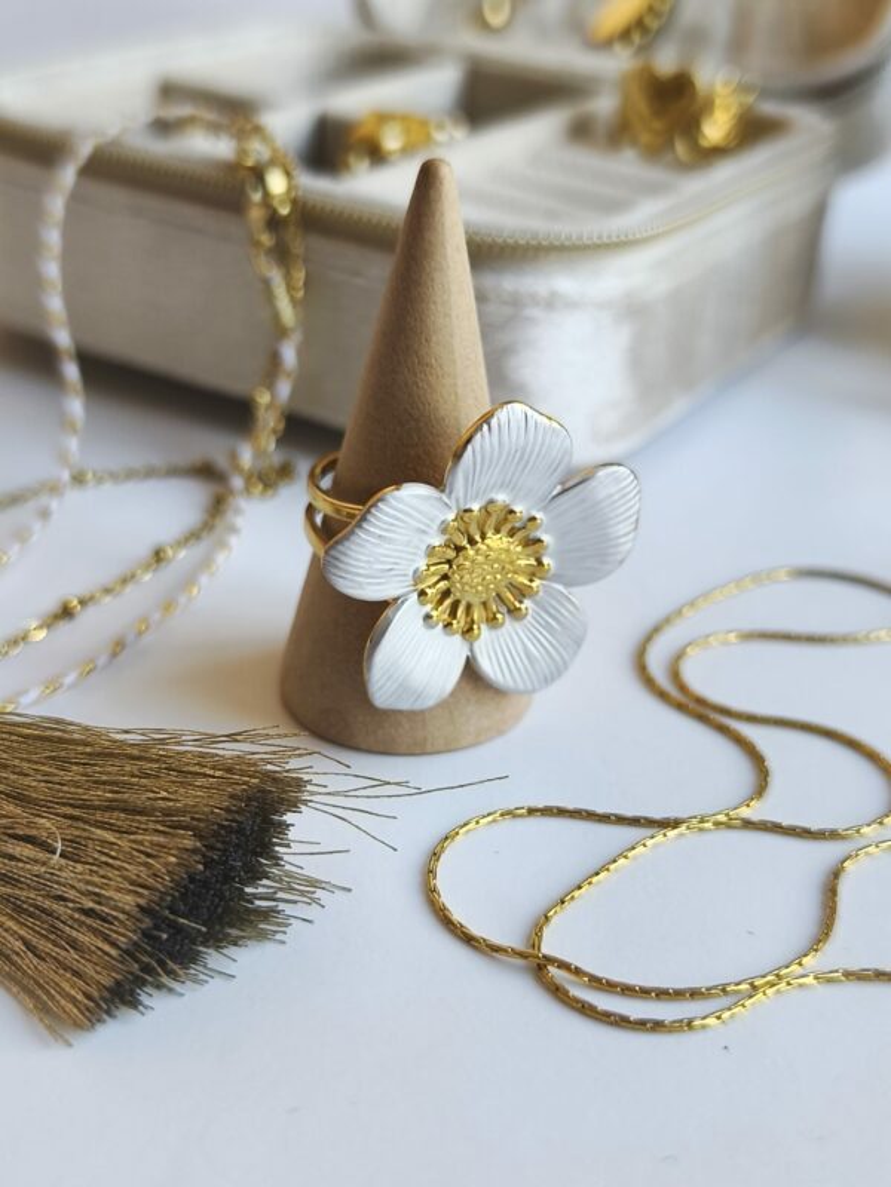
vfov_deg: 41.2
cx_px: 446
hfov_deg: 31.5
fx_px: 1579
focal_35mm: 46
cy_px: 594
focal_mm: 6.18
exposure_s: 1/100
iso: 250
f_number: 1.65
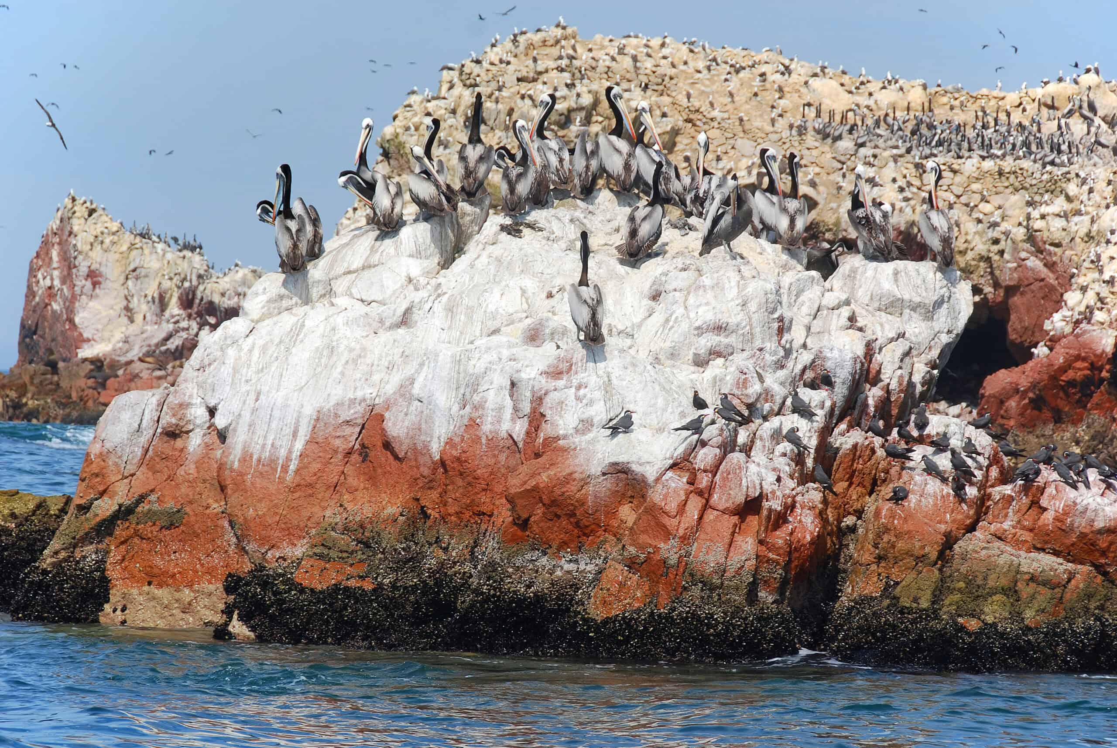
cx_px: 558
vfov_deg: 7.1
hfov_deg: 10.5
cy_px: 374
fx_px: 6058
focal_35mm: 195
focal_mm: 130
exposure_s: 1/250
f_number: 9.5
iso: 100
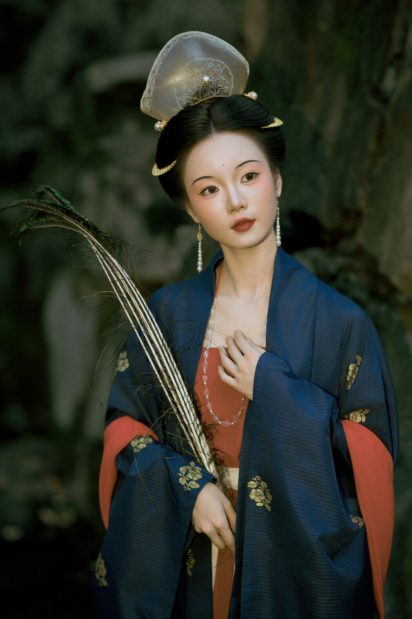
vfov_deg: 23.9
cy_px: 310
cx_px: 206
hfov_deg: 16.1
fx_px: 1459
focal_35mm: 85
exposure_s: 1/200
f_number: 2.5
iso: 1000
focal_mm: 85
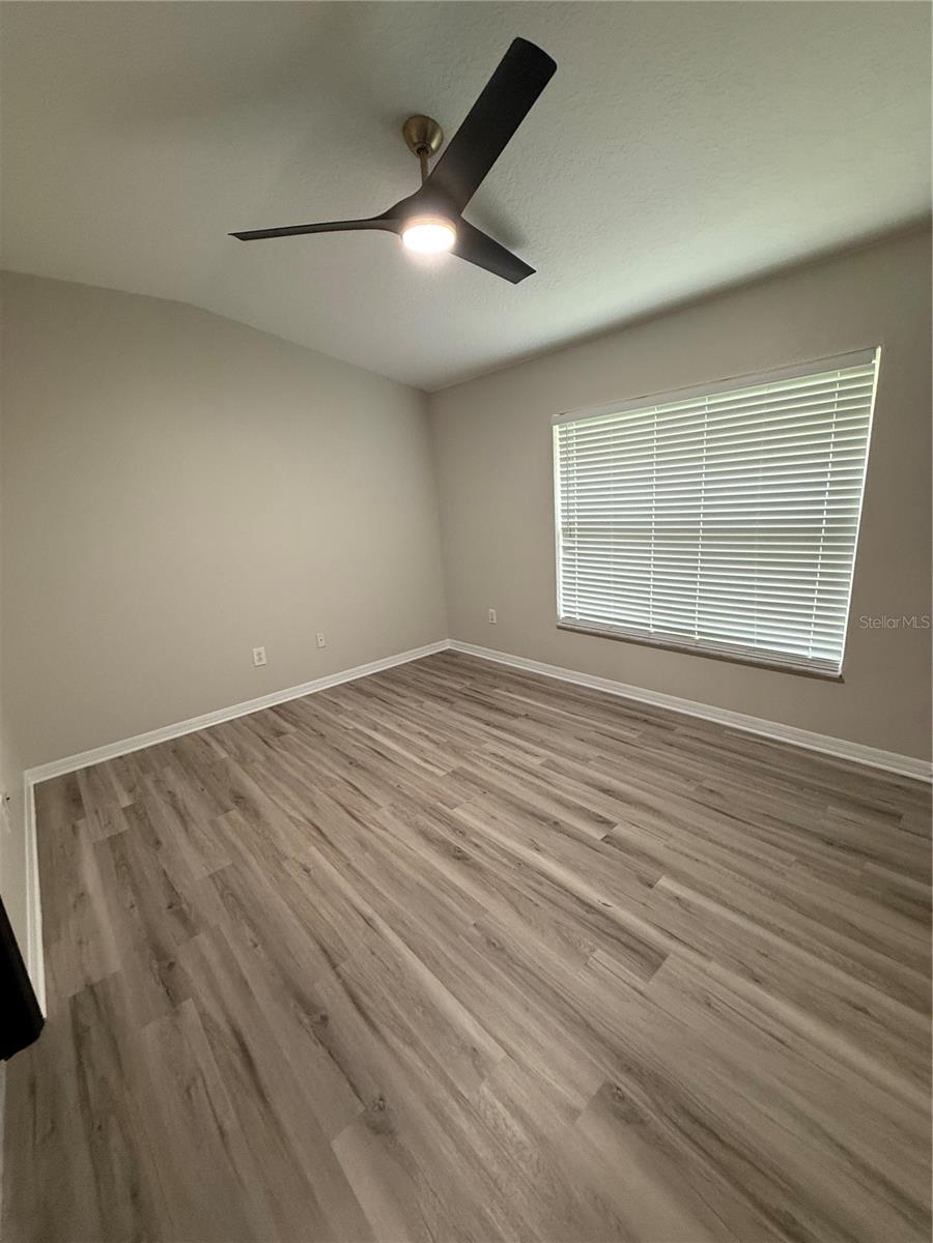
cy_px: 622
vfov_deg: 102.1
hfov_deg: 85.7
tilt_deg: -12.2
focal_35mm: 14
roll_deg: +3.8
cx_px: 466
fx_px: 503
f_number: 2.2
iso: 400
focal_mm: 2.22
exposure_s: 1/60
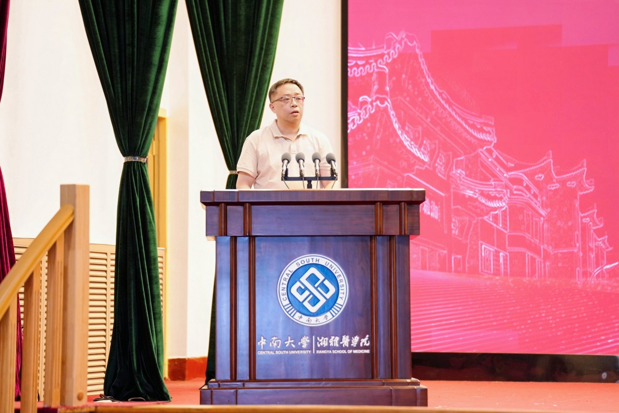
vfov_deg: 9.4
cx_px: 310
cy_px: 206
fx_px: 2511
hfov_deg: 14.1
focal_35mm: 146
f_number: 3.2
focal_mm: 146
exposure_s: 1/200
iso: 1600
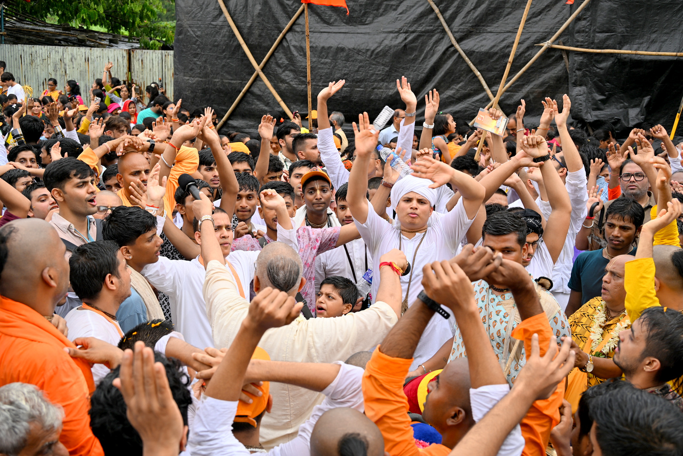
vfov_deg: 31.2
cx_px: 342
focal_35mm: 43
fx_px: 816
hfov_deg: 45.4
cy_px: 228
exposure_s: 1/125
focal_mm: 43
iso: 160
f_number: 6.3
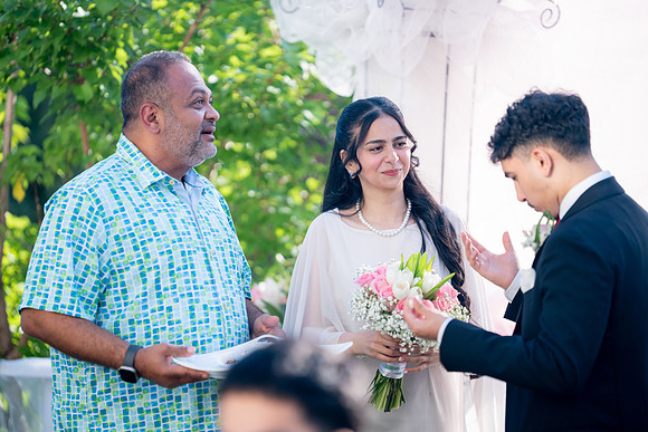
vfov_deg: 9.2
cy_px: 216
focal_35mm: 150
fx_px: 2701
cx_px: 324
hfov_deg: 13.7
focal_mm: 150
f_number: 2
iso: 320
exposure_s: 1/2500
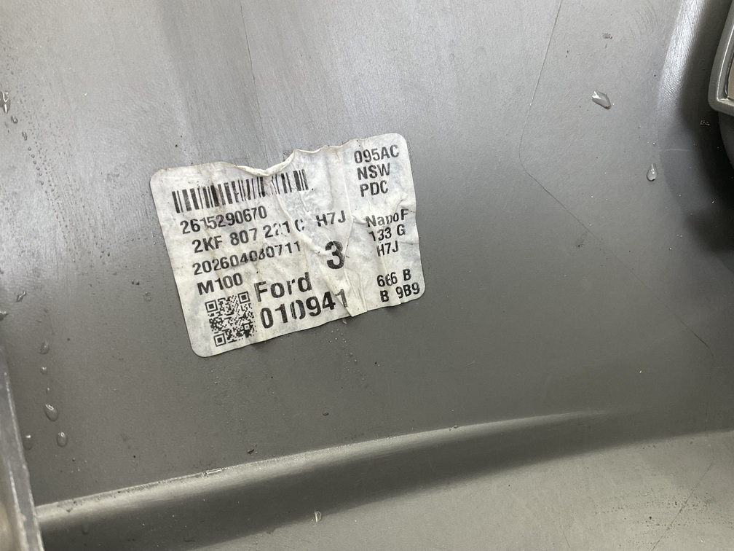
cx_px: 367
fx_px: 615
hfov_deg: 61.7
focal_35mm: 29
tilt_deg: -32.8
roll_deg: +8.8
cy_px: 276
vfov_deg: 48.2
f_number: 1.8
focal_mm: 3
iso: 50
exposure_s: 1/60
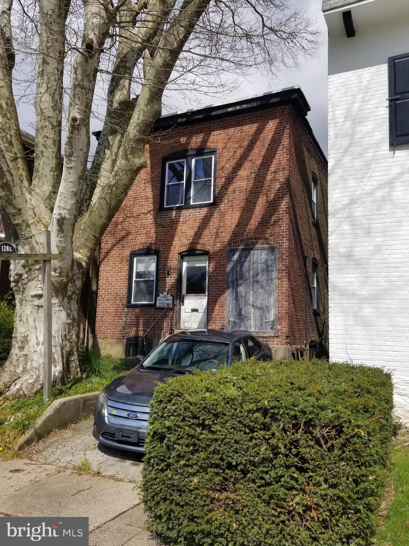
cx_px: 204
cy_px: 273
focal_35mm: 26
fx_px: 410
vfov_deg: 67.3
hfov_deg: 53.1
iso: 50
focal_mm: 4.25
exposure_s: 1/4176
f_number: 1.7
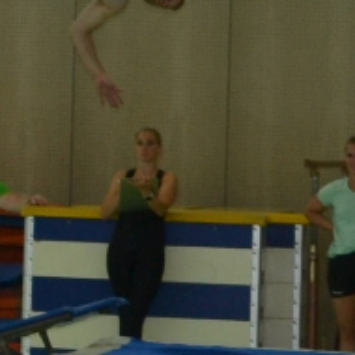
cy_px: -7
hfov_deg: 5.6
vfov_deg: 5.8
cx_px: -484
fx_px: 3504
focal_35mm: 302
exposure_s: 1/125
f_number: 4
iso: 140
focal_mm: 22
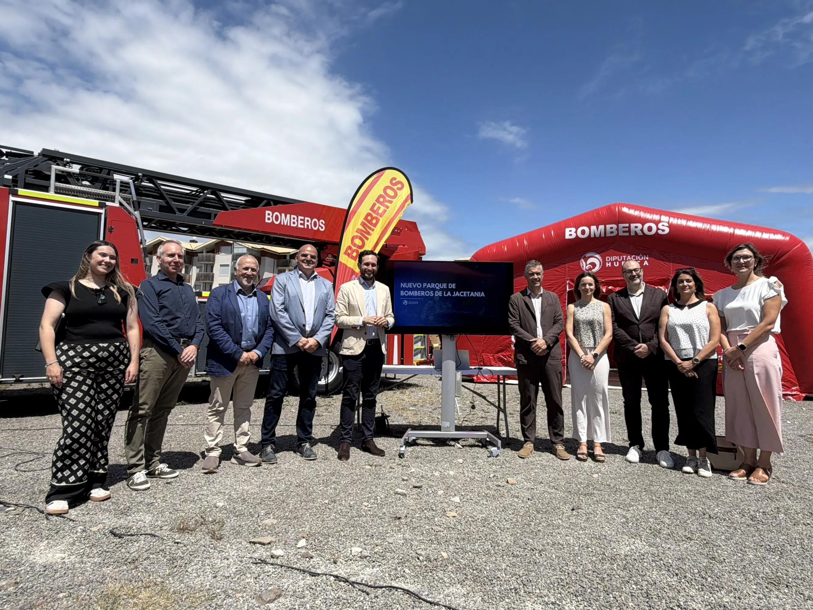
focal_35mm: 14
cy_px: 305
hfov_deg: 102.1
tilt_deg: +2.2
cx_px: 406
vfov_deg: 85.7
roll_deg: -0.9
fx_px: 329
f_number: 2.2
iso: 20
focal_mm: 2.22
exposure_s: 1/955
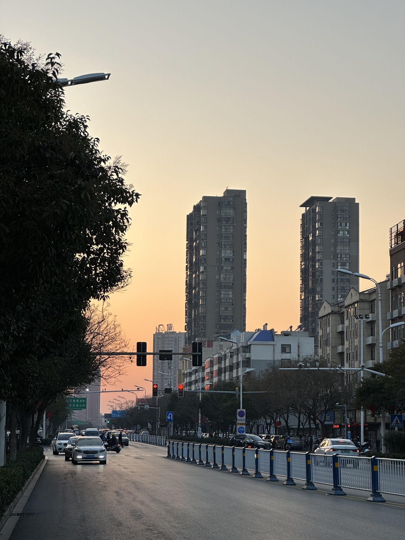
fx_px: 1201
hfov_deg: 19.1
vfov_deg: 25.3
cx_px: 202
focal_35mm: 77
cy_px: 270
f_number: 2.8
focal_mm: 9
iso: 32
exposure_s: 1/217
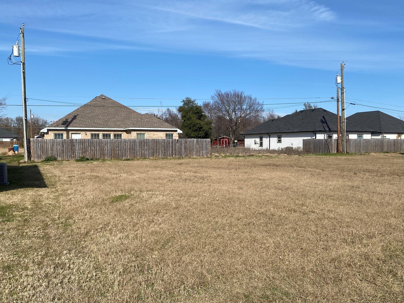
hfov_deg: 56.7
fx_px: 373
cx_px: 221
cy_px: 171
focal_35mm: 32
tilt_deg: -6.4
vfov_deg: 44.1
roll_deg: +1.0
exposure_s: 1/3731
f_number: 1.8
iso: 32
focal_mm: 4.25
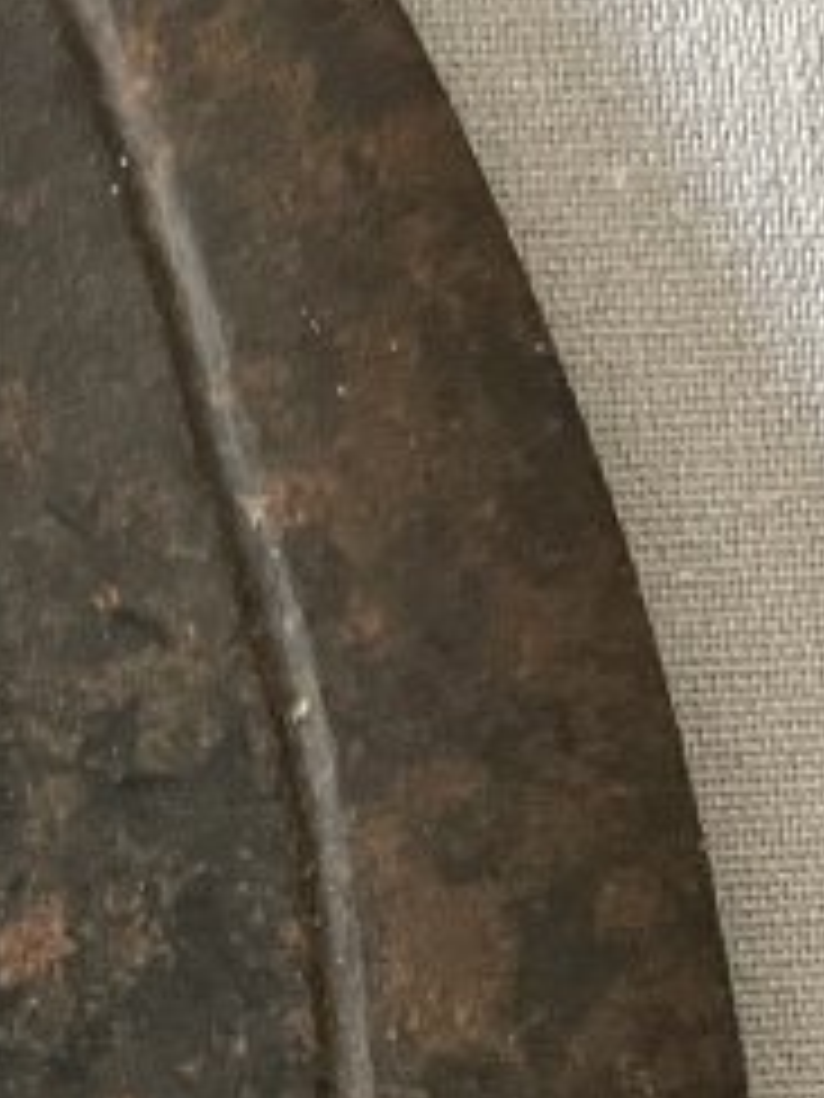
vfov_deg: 14.8
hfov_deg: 11.1
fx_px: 4063
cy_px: 1395
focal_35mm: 128
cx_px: -446
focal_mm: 4.2
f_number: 1.6
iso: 640
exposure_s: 1/30
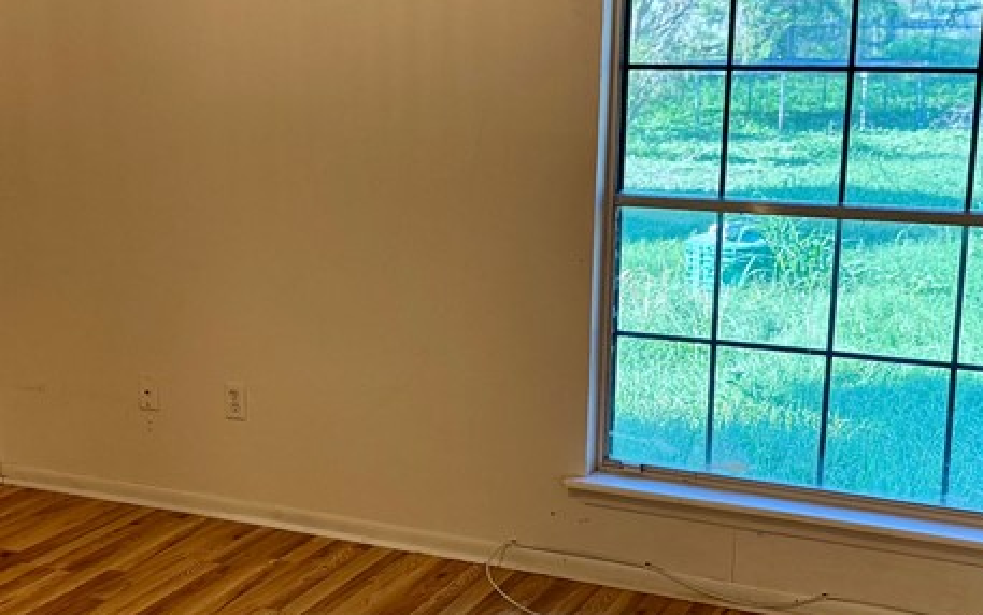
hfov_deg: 35.6
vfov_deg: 22.8
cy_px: 335
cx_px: 413
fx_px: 1528
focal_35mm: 57
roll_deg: -1.1
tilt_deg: -13.0
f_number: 1.78
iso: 250
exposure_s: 1/60
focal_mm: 6.76
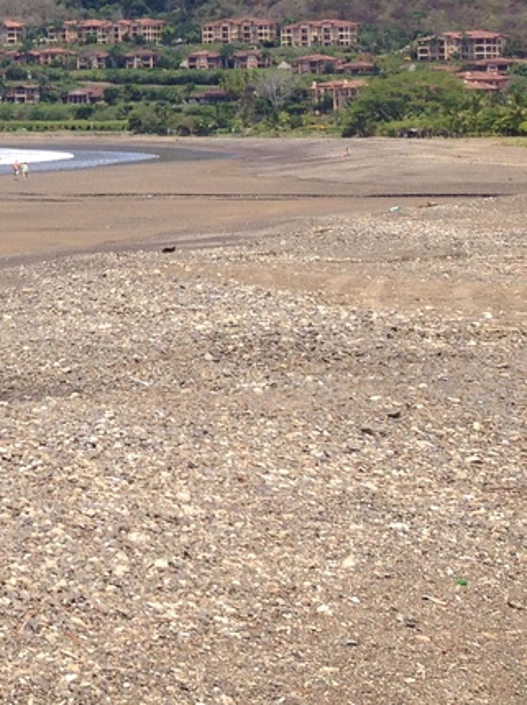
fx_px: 1992
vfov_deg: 19.5
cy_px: -3
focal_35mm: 98
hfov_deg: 13.6
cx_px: -402
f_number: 2.4
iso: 50
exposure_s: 1/1842
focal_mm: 4.28
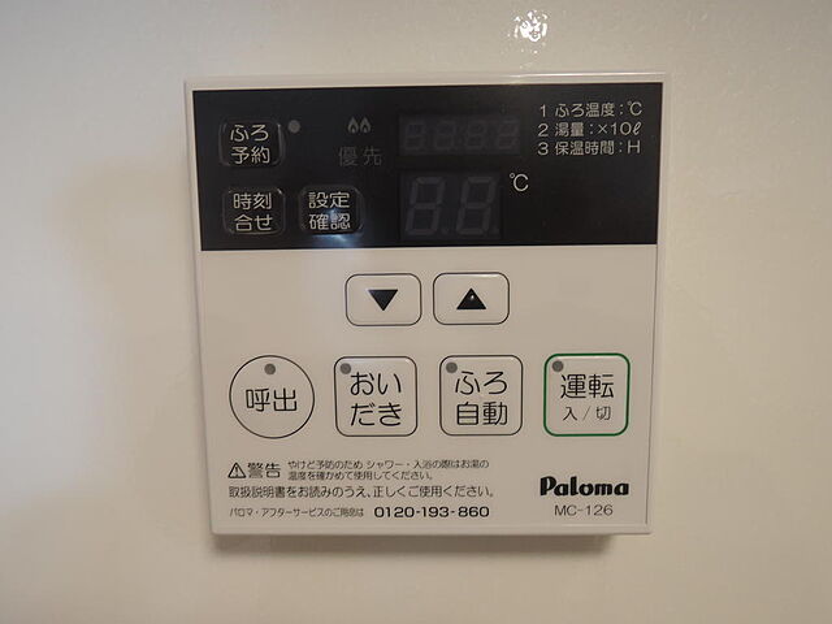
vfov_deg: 56.8
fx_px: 577
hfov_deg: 71.6
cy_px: 312
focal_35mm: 24
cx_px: 416
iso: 280
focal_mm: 5.1
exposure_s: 1/30
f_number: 2.8
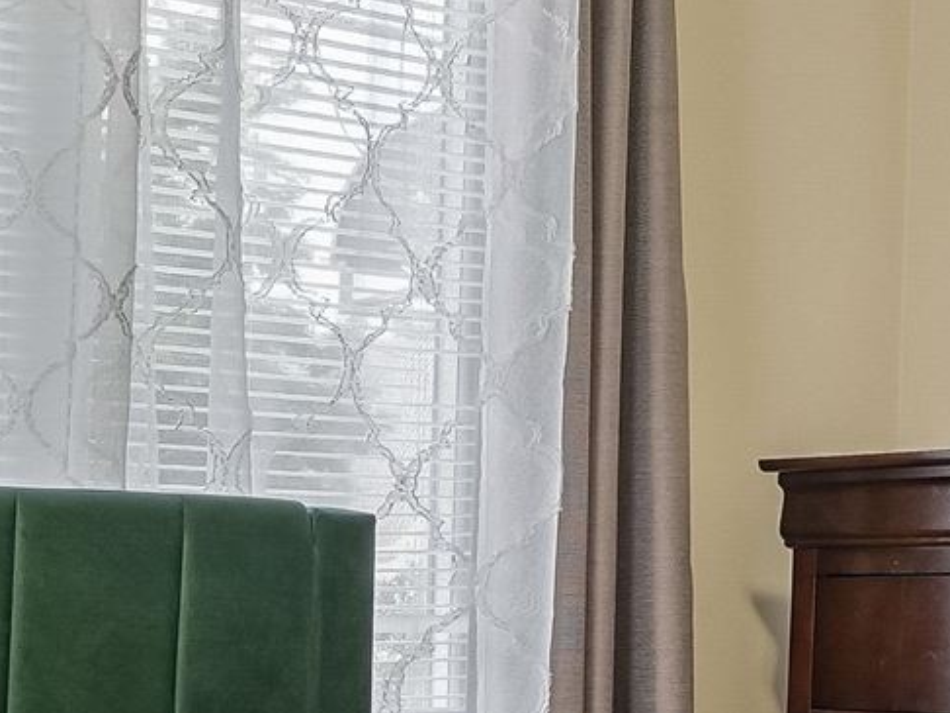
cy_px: 711
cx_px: 901
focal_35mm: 85
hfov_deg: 22.3
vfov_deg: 17.0
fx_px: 2334
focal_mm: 14
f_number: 8
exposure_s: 1/8
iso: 200
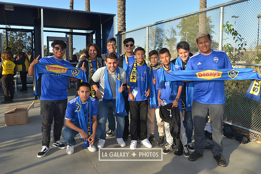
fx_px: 225
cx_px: 130
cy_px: 87
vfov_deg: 42.3
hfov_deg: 60.3
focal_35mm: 31
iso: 250
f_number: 7.1
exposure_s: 1/400
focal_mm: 31
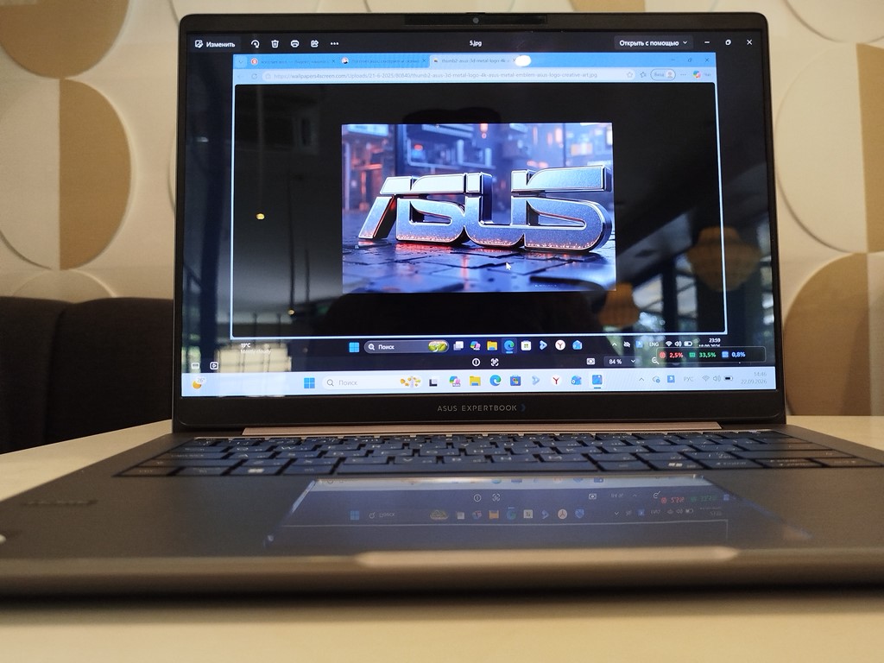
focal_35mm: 29
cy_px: 332
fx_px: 741
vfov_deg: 48.2
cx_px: 442
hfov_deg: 61.7
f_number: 1.7
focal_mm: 5.31
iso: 250
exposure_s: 1/33
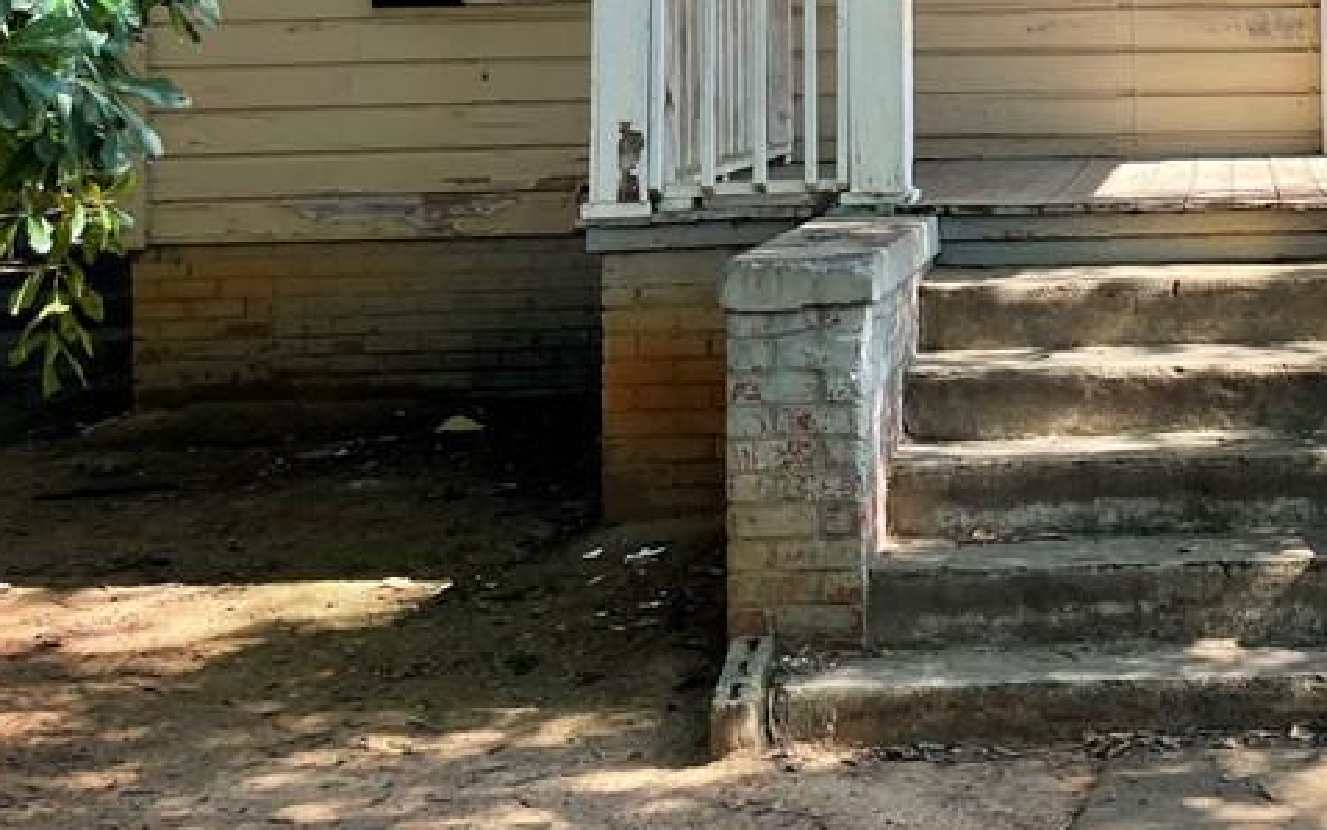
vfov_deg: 21.1
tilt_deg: +2.1
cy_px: -36
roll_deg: +1.0
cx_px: 1249
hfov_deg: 32.4
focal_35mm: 59
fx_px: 2134
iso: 32
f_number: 1.6
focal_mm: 4.2
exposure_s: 1/450
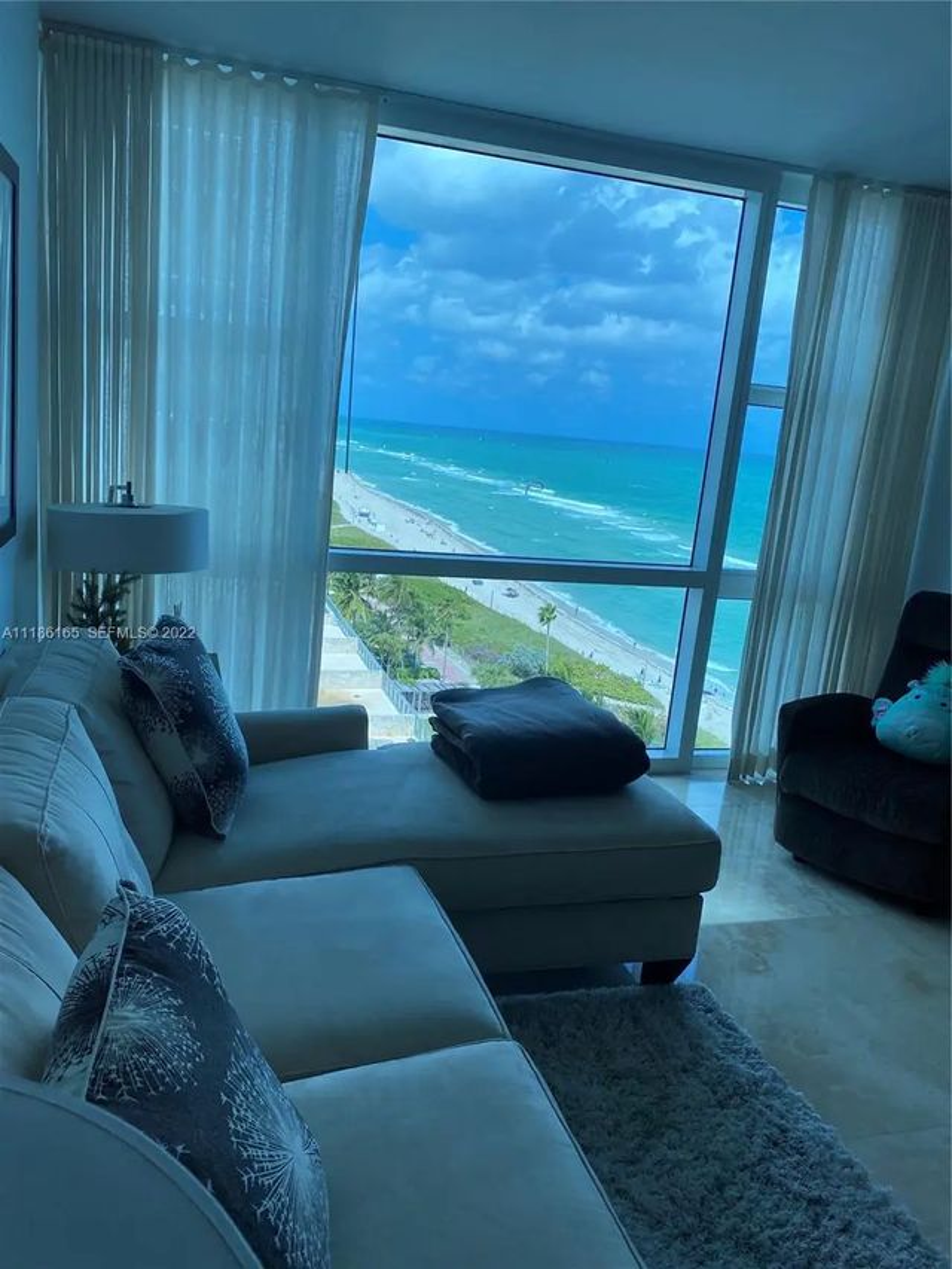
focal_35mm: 26
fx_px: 953
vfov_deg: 67.3
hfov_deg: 53.1
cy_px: 634
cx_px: 476
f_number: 1.8
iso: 32
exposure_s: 1/839
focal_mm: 4.25
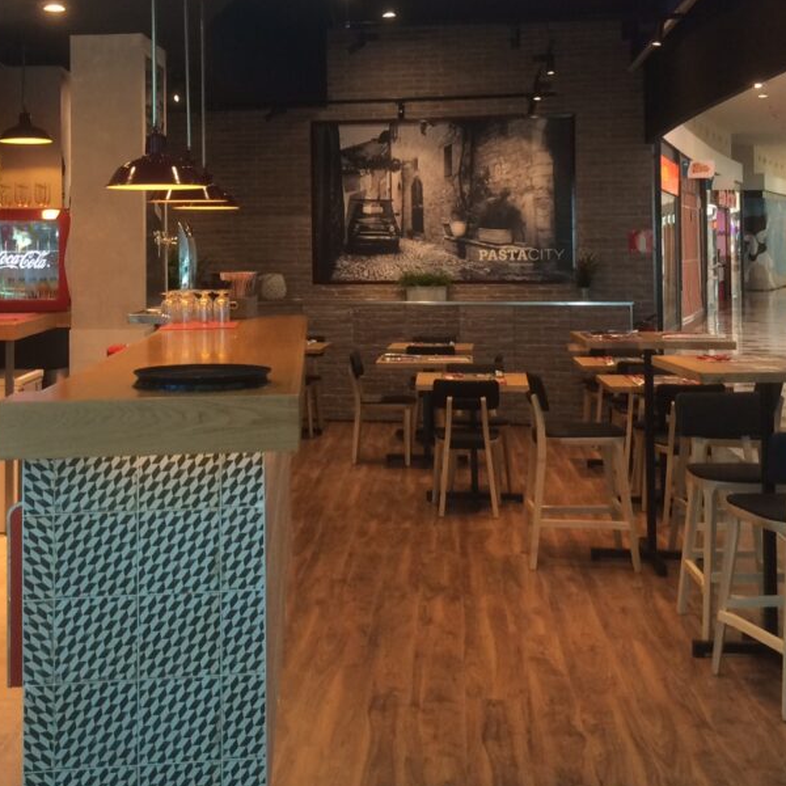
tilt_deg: -0.5
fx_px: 1284
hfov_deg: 33.7
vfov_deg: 33.5
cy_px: 227
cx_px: 267
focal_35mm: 50
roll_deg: +2.3
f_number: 2.2
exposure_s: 1/33
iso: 64
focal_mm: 4.15
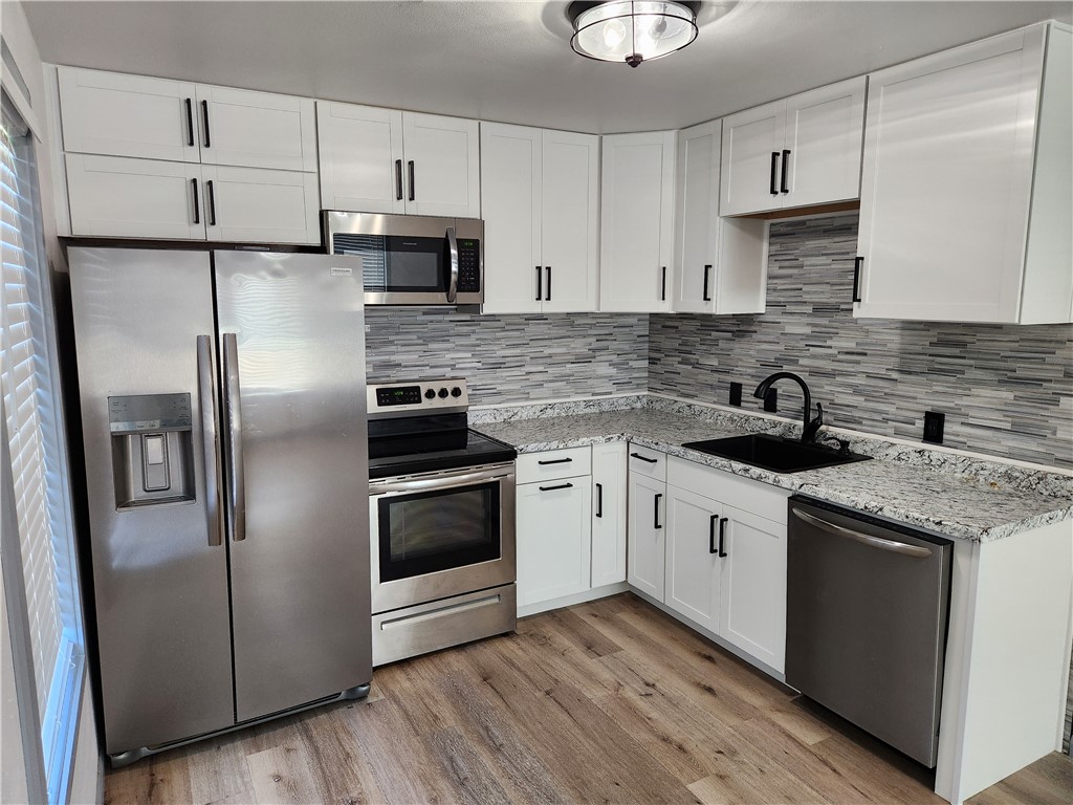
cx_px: 536
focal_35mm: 23
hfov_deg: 73.9
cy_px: 402
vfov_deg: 58.9
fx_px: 713
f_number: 1.8
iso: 320
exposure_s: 1/120
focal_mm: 5.4
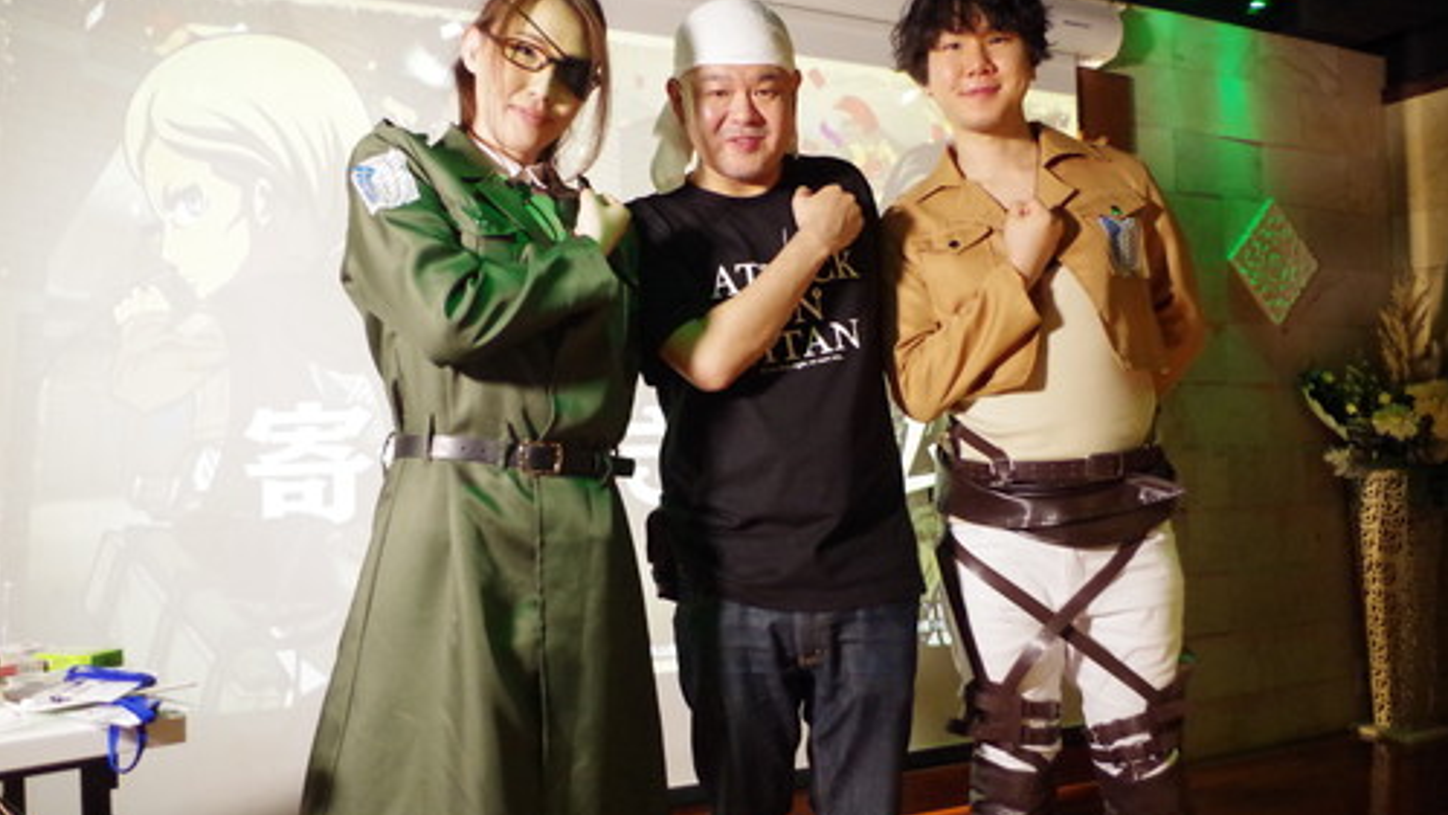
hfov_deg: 66.0
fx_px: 1114
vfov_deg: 40.2
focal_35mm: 29
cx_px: 740
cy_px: 425
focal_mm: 18
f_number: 3.5
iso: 3200
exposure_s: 1/40
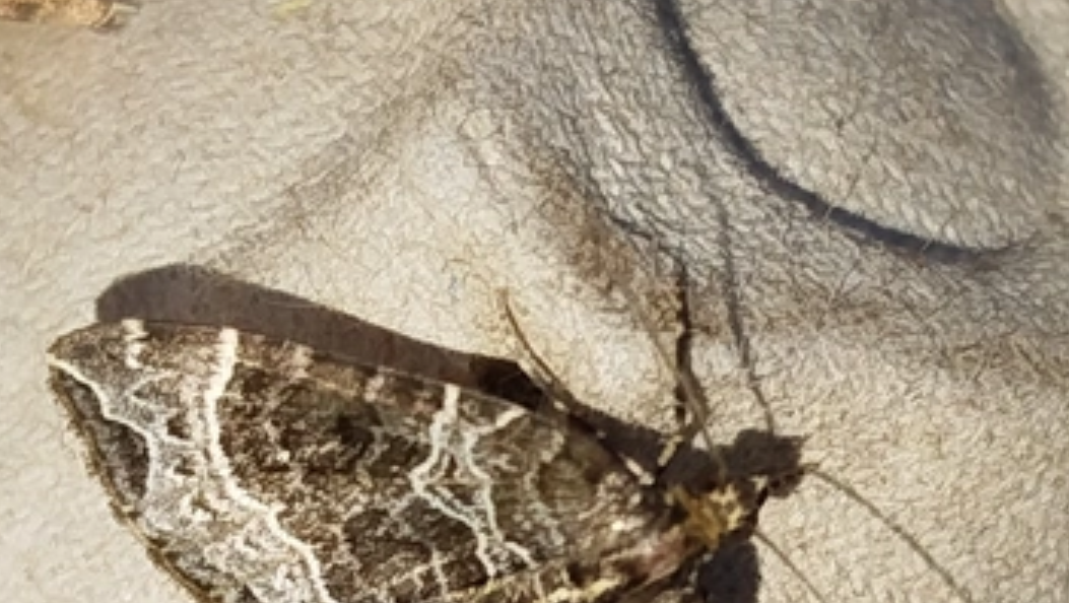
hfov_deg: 15.7
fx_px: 3886
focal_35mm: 137
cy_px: 661
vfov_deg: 8.8
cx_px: 512
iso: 100
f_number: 1.7
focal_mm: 5.31
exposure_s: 1/50
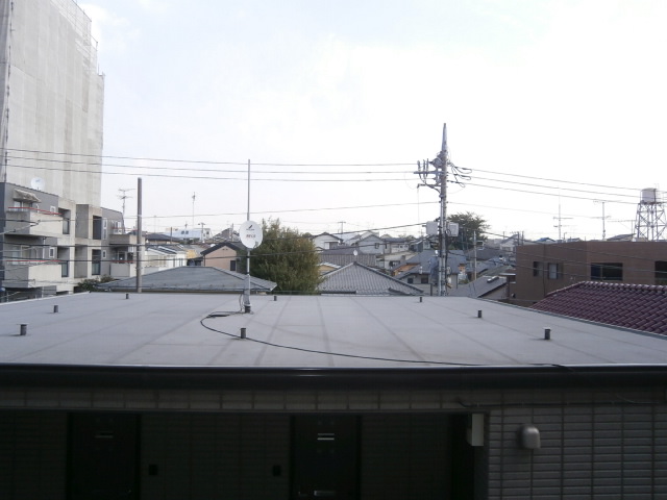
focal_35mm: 26
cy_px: 250
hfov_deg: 67.3
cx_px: 334
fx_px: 501
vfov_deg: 53.1
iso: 80
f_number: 2.8
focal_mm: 4.7
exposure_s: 1/800
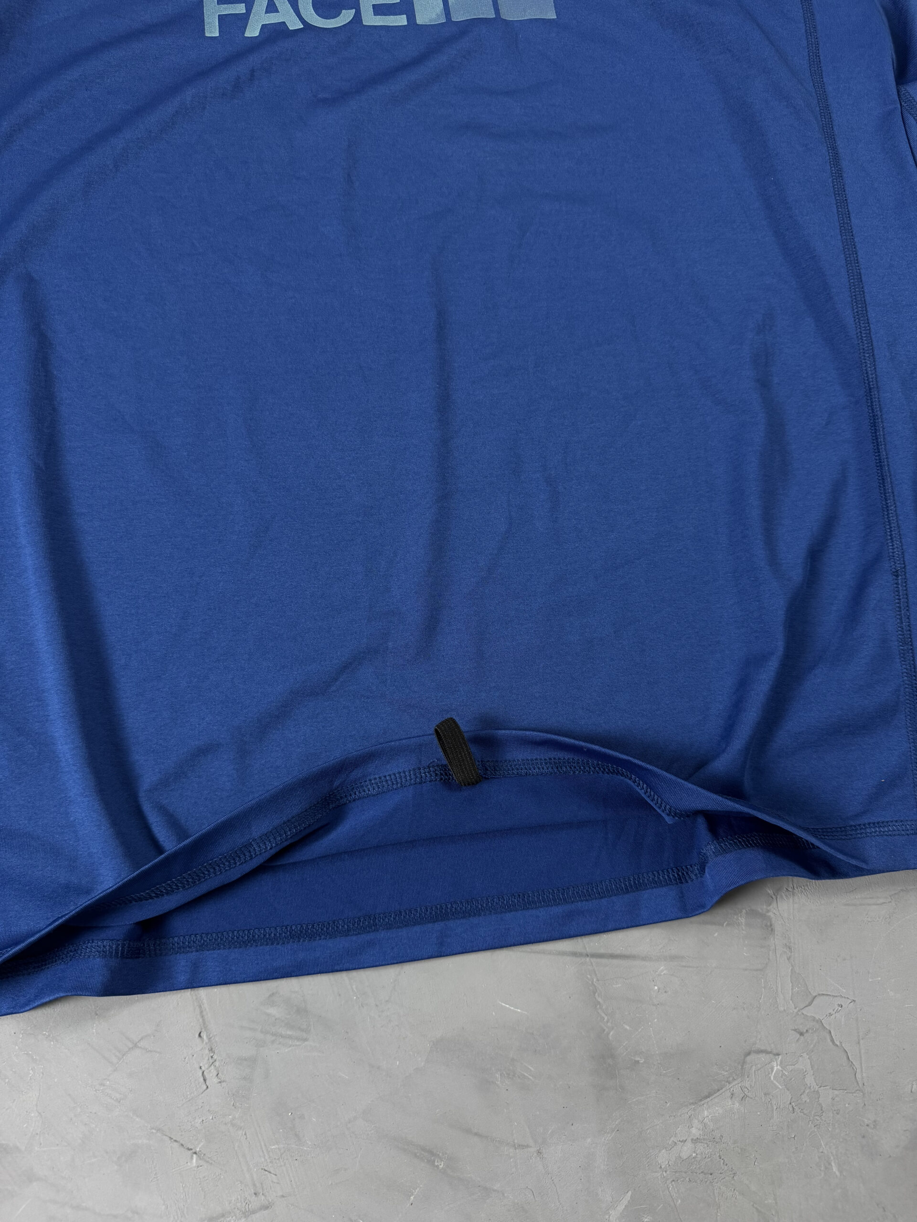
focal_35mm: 24
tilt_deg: -76.1
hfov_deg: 56.8
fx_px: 848
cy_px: 611
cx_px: 458
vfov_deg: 71.6
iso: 250
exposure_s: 1/60
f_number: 1.78
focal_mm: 6.76
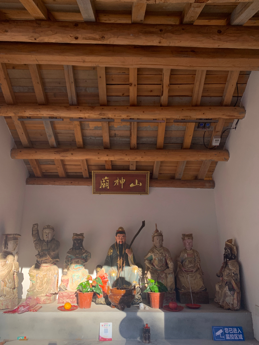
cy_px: 172
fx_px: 259
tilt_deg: +17.8
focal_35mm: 26
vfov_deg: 67.3
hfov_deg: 53.1
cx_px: 130
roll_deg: +0.4
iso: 25
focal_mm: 4.25
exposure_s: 1/323
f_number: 1.8
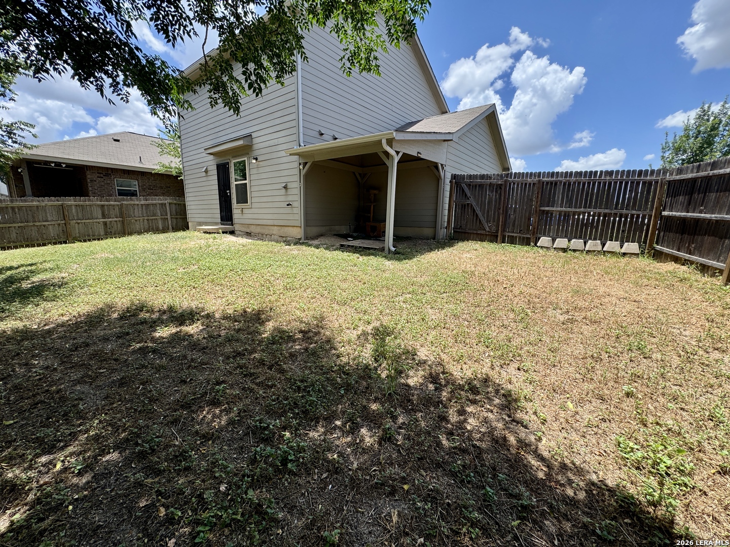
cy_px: 274
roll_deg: -1.1
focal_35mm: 14
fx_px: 295
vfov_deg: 85.7
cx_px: 365
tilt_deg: -12.1
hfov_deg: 102.1
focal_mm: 2.22
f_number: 2.2
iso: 40
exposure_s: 1/812
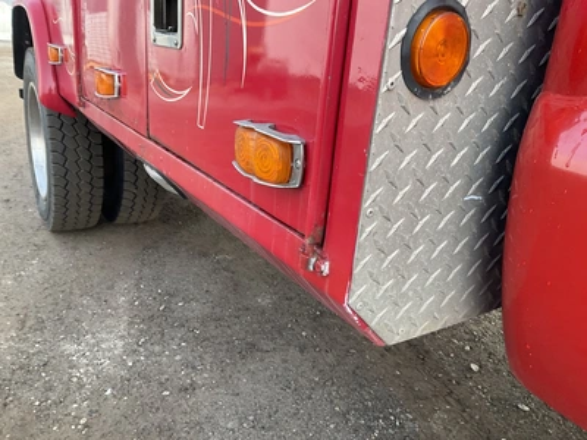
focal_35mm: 29
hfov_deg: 61.7
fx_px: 492
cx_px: 294
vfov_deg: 48.2
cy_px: 220
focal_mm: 3
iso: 32
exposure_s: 1/122
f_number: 1.8
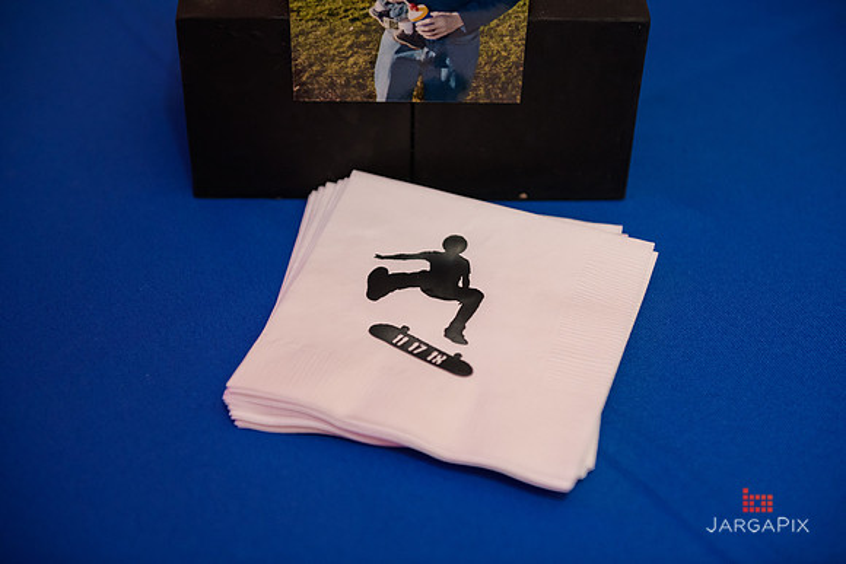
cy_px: 282
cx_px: 423
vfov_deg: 22.6
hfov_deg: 33.4
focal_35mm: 60
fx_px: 1410
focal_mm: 60
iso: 1600
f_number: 3.2
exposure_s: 1/125
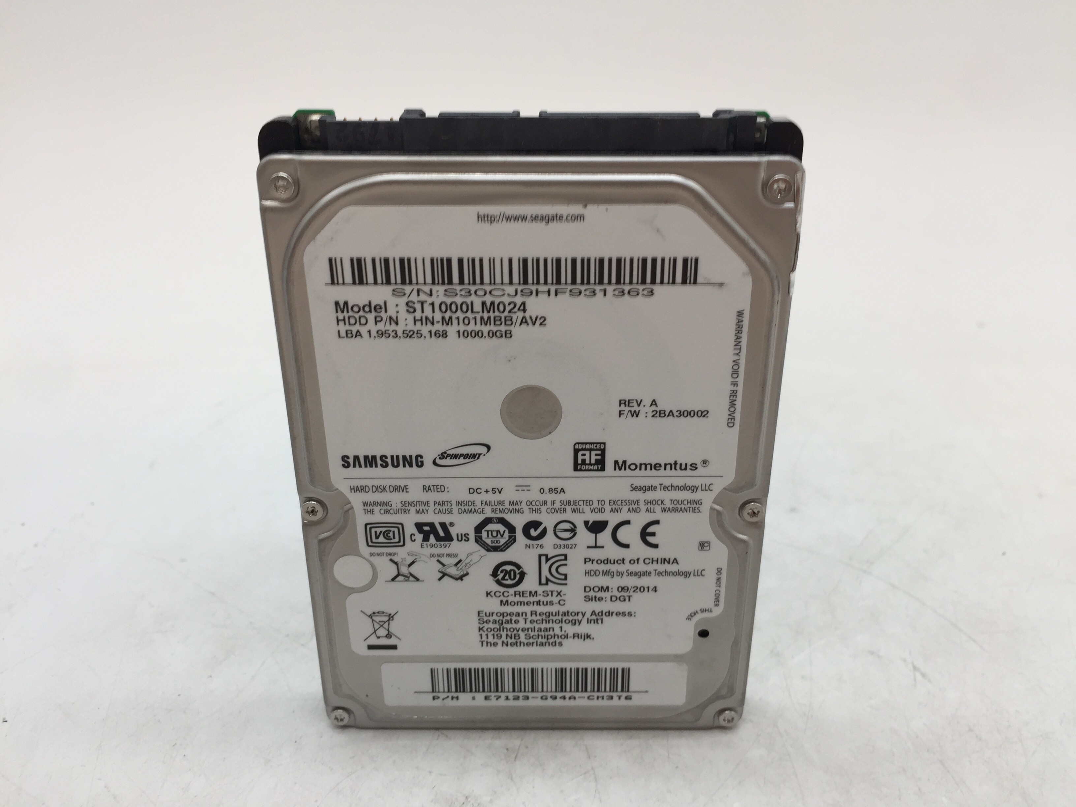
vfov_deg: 48.2
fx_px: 901
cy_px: 404
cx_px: 538
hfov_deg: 61.7
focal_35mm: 29
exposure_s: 1/60
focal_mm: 4.15
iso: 32
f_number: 2.2
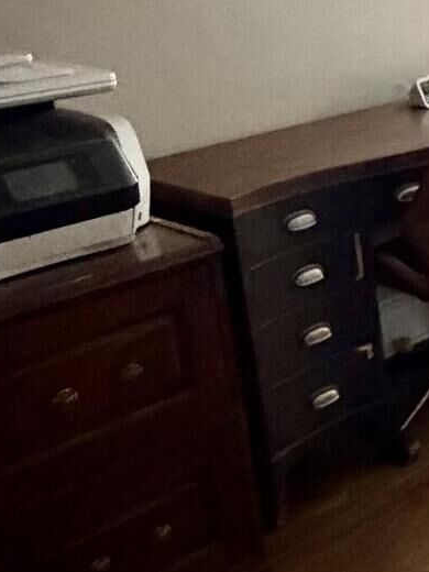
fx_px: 1024
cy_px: 184
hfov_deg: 19.9
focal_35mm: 62
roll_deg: +1.3
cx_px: 673
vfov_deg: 30.9
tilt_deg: -15.6
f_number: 2.2
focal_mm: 2.22
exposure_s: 1/60
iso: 1250
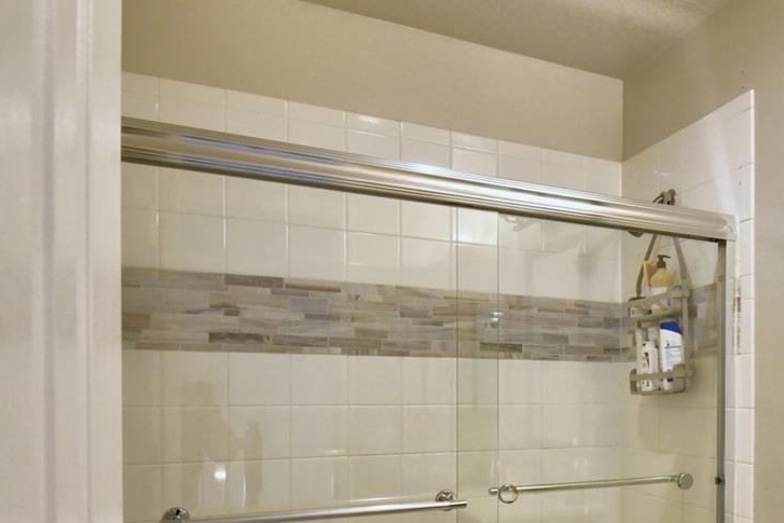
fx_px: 719
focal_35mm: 33
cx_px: 696
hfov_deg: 51.1
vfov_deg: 38.8
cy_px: 401
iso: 400
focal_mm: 10
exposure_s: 1/100
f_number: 4.5
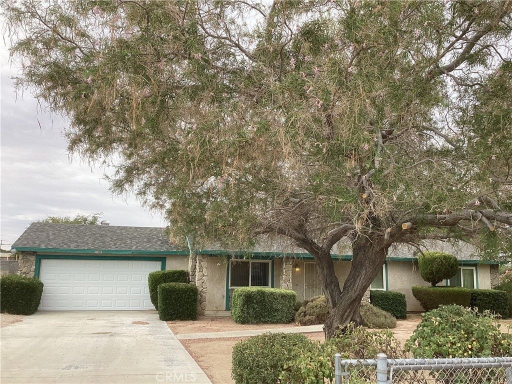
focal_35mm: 31
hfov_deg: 58.4
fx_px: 459
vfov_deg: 45.4
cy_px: 192
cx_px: 256
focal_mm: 3.3
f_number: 2.4
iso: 25
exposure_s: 1/275
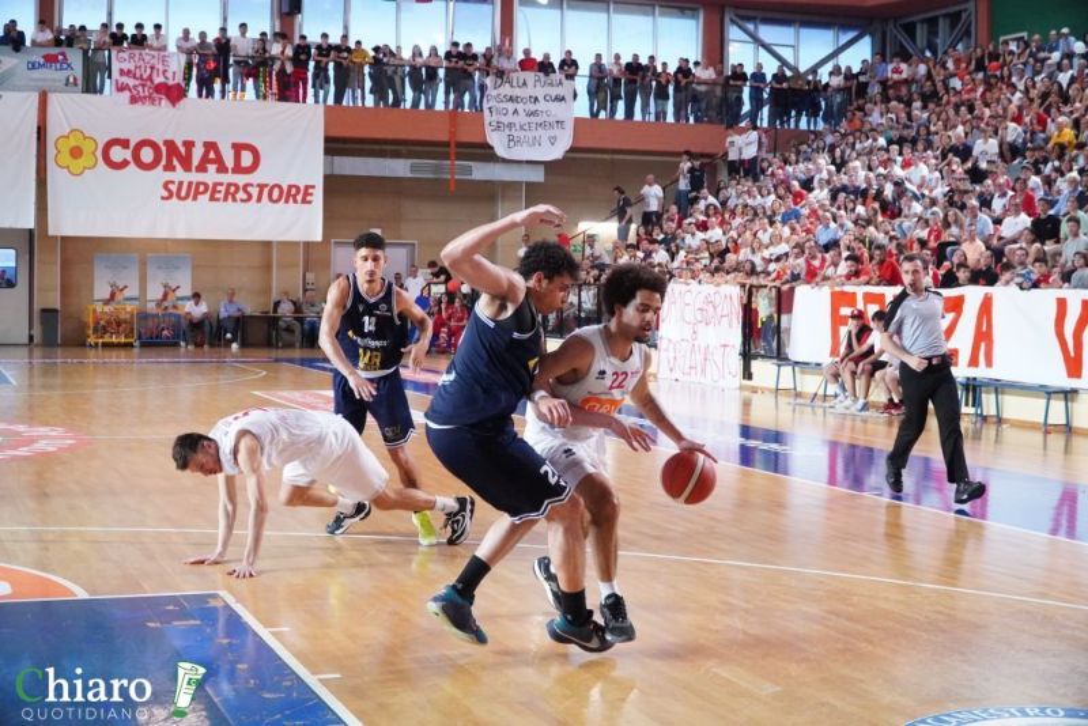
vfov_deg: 28.1
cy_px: 363
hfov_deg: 41.1
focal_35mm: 48
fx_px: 1451
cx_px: 544
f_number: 4
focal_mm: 32
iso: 5000
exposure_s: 1/500
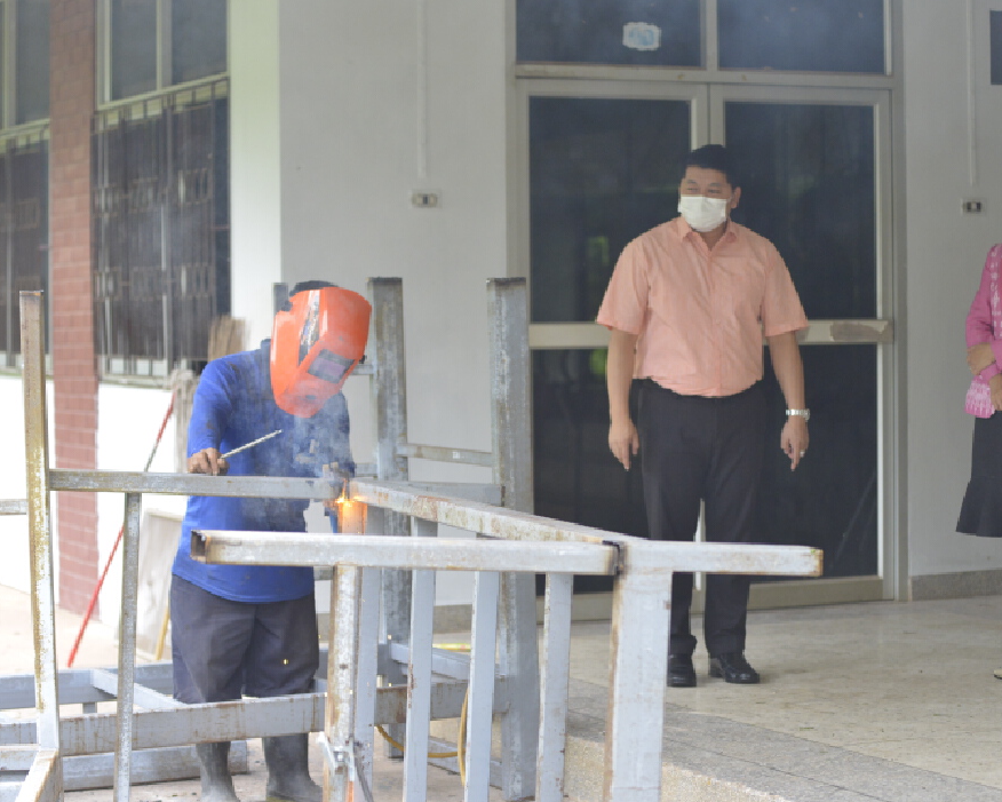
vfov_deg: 17.1
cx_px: 628
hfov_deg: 21.2
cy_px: 411
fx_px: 2669
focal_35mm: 90
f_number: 2.8
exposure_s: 1/320
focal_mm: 70
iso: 2000
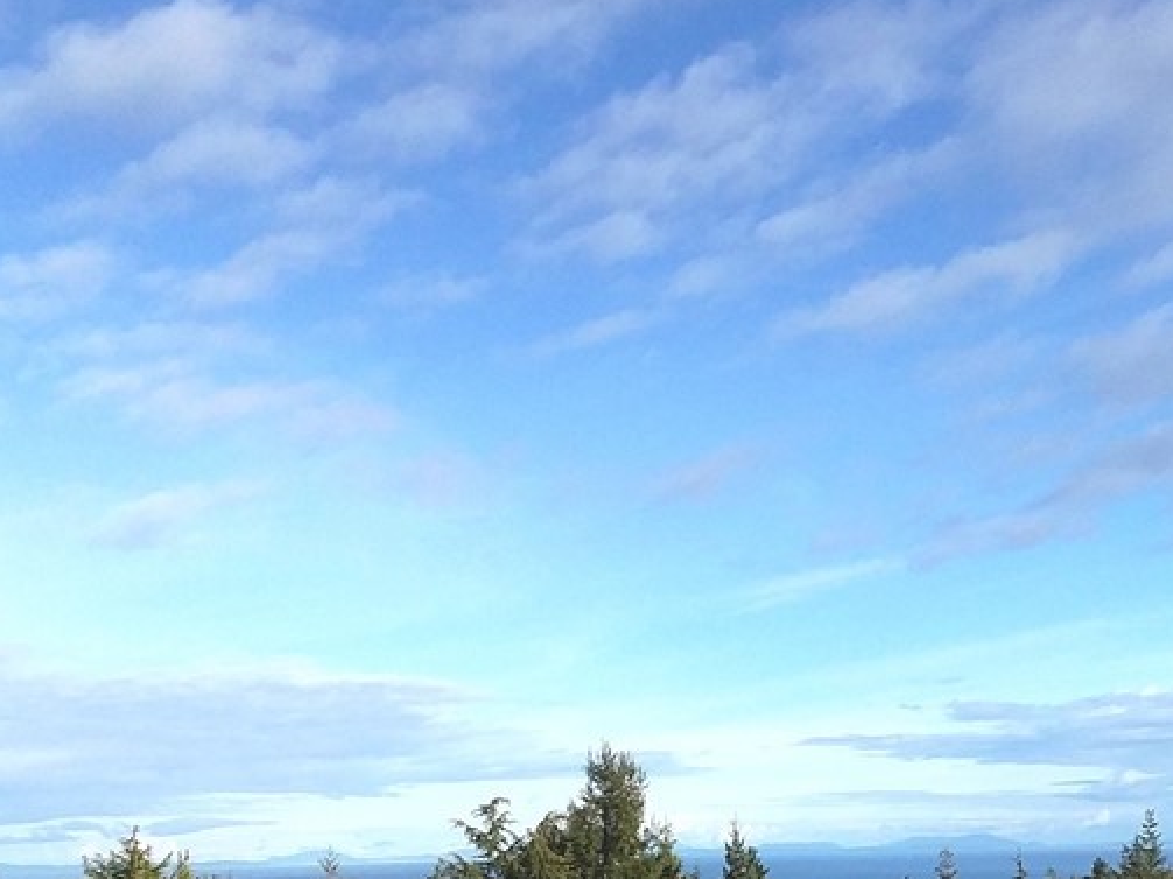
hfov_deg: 34.9
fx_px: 1863
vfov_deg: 25.6
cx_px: 662
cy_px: 804
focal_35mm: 55
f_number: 1.9
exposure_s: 1/2375
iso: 50
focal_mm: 2.91
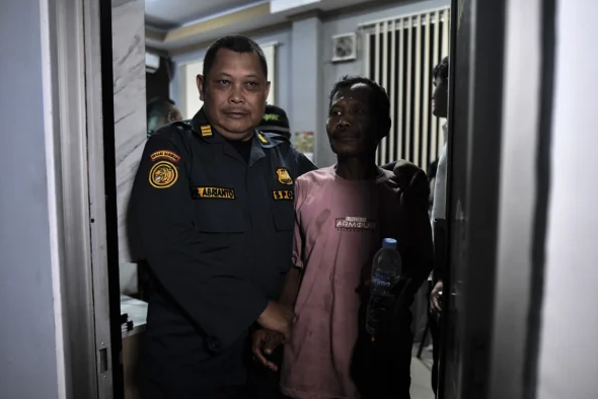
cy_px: 203
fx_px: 415
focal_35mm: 25
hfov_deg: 71.5
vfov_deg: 51.3
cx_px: 293
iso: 8000
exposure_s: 1/400
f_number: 1.8
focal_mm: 24
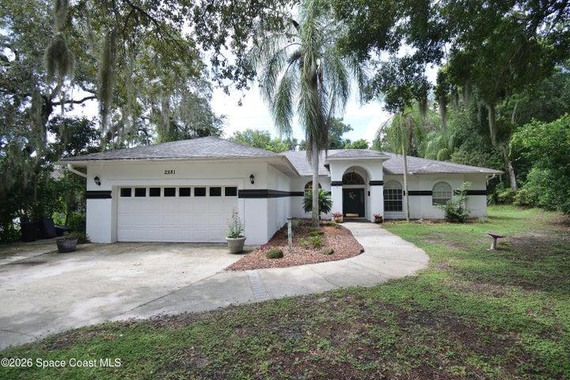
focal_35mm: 15
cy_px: 190
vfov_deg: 77.3
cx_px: 285
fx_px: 237
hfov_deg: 100.4
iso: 400
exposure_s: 1/640
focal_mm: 10
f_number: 5
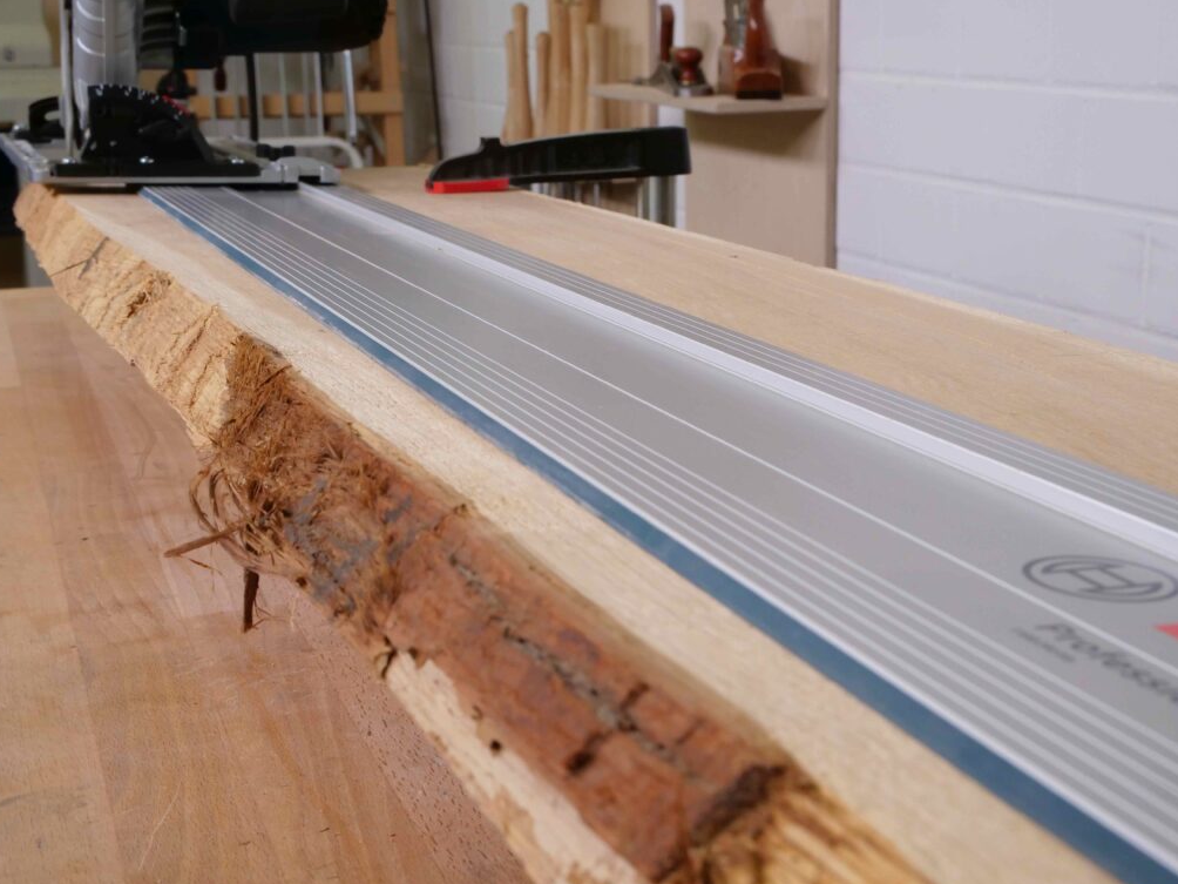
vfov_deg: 28.6
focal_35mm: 51
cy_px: 447
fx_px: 1736
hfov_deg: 37.5
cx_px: 584
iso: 1600
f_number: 9
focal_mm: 25
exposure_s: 1/100
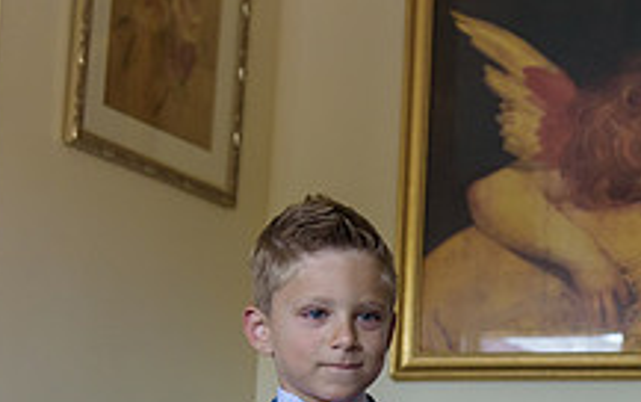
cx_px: 694
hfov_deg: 18.4
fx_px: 1906
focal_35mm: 109
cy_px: 469
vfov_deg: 11.8
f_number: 3.2
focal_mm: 40
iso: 800
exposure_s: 1/125
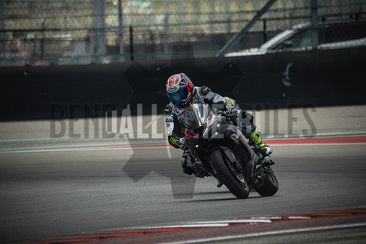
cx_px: 183
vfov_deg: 2.3
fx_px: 6101
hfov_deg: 3.4
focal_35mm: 600
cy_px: 122
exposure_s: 1/2000
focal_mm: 400
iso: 1600
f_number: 5.6
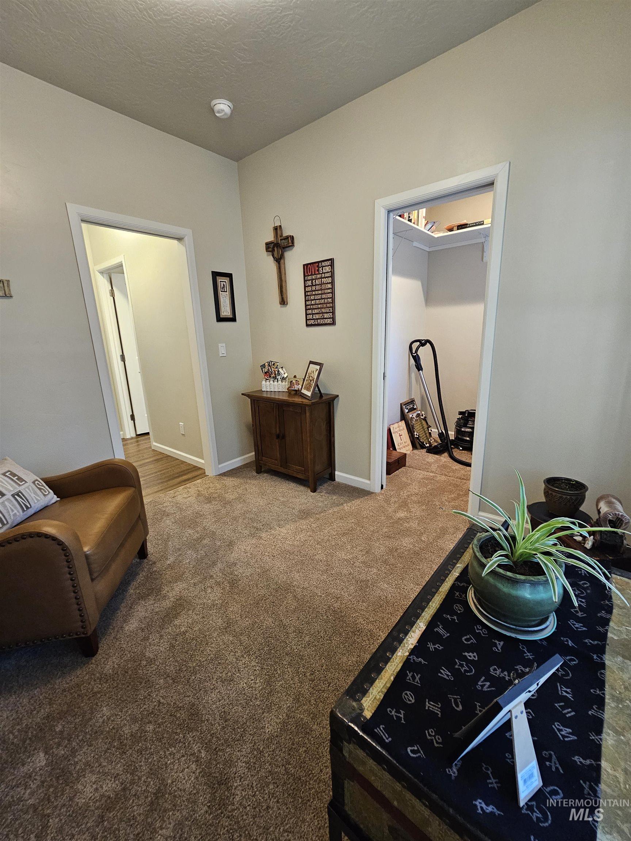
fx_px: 316
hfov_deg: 89.9
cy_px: 420
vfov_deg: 106.2
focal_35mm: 13
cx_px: 316
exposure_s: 1/30
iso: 320
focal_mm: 2.2
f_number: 2.2
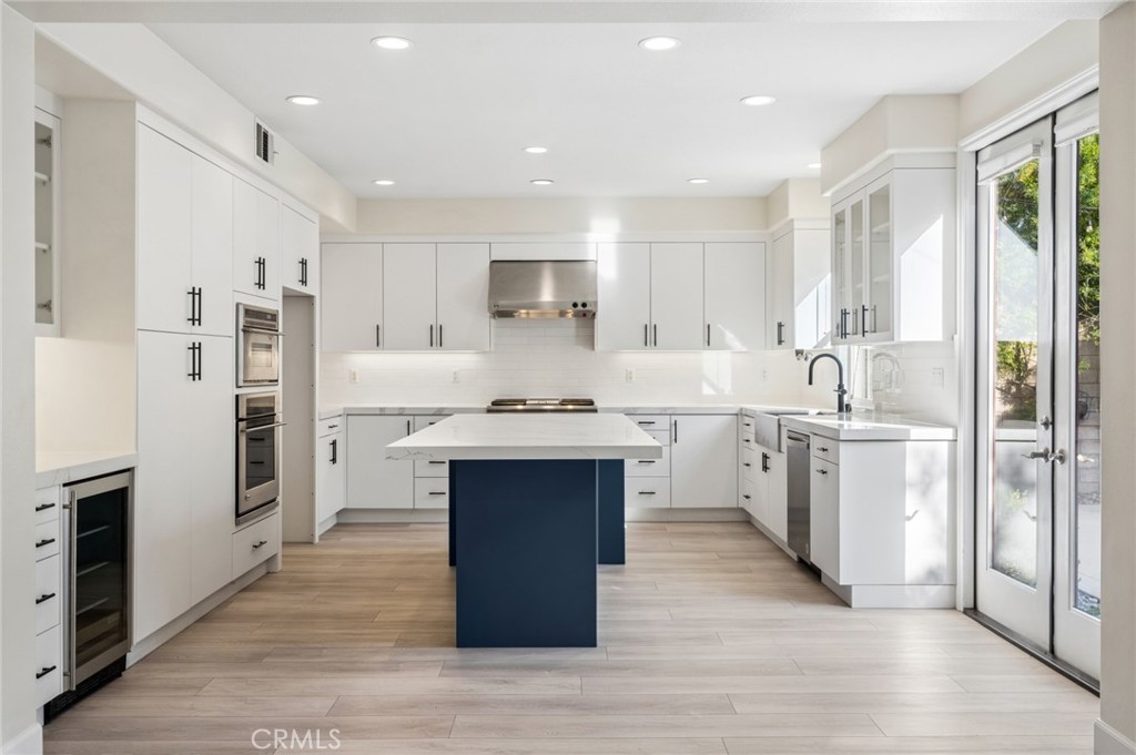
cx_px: 568
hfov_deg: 60.3
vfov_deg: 42.3
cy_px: 378
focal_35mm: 31
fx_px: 977
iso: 200
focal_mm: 31
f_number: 9
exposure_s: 1/30
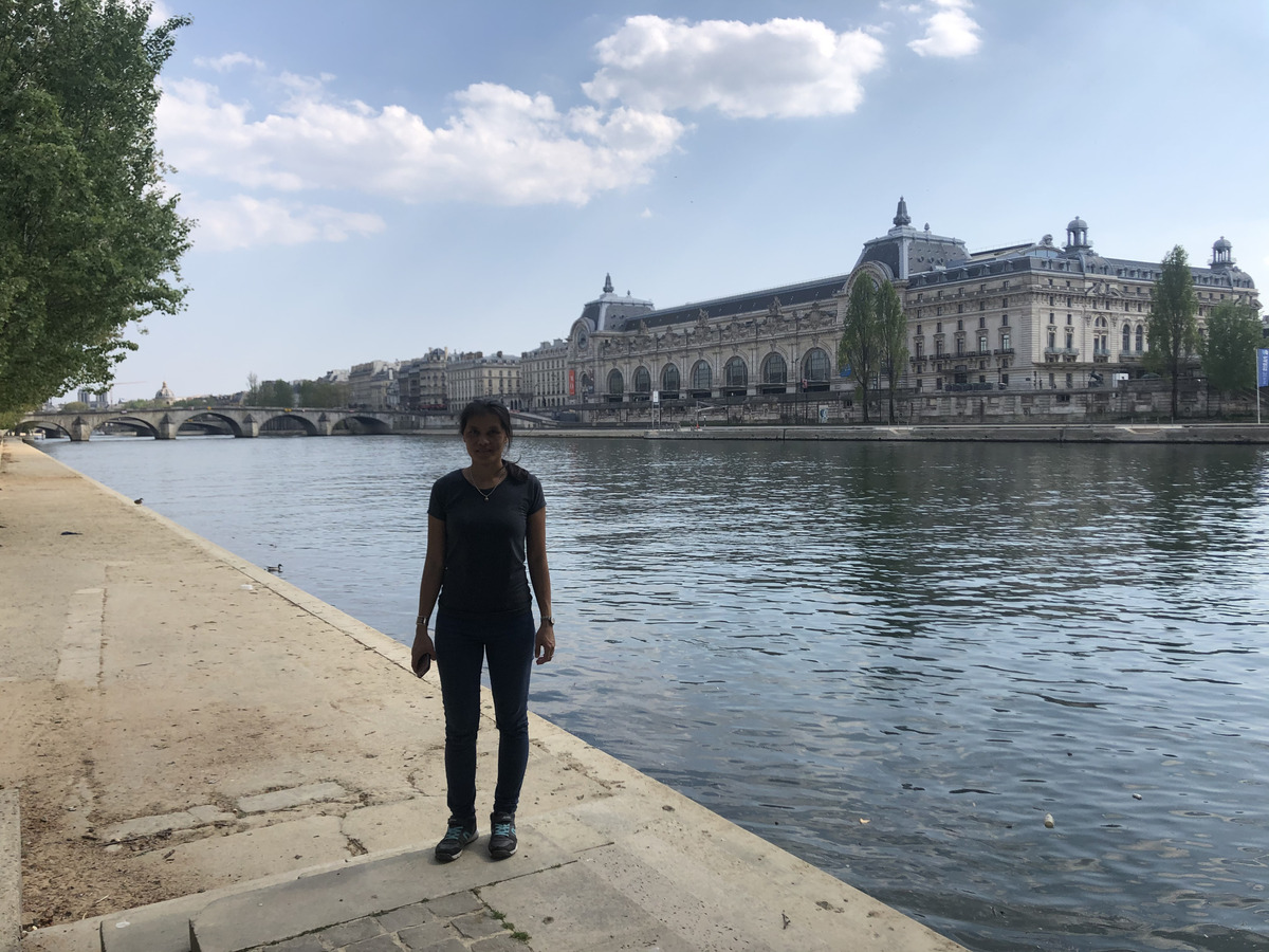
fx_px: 1026
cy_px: 476
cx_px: 634
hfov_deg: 63.4
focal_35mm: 28
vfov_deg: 49.7
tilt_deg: -3.0
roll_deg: +1.8
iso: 20
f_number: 1.8
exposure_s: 1/1869
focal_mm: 4
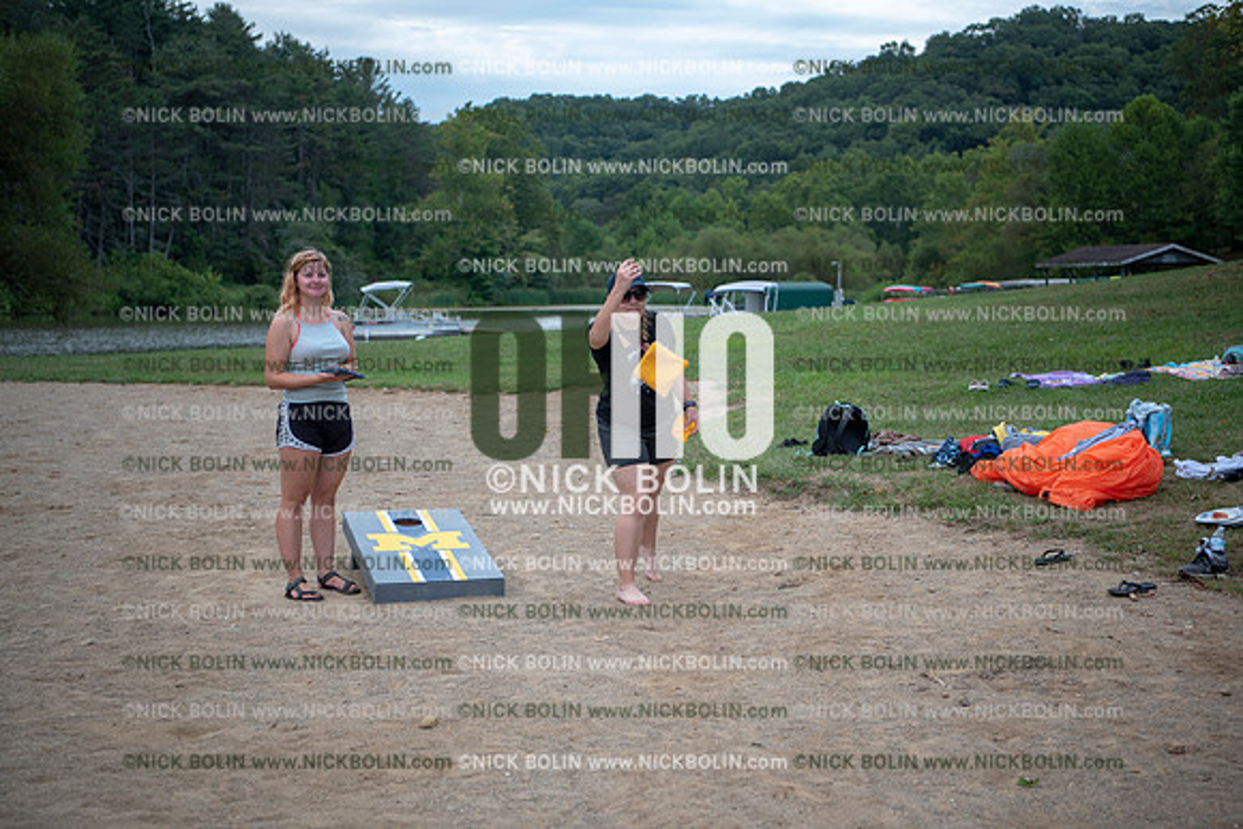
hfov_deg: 35.6
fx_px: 1934
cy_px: 414
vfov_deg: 24.2
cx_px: 622
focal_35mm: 56
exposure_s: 1/250
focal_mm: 56
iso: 160
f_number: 3.2
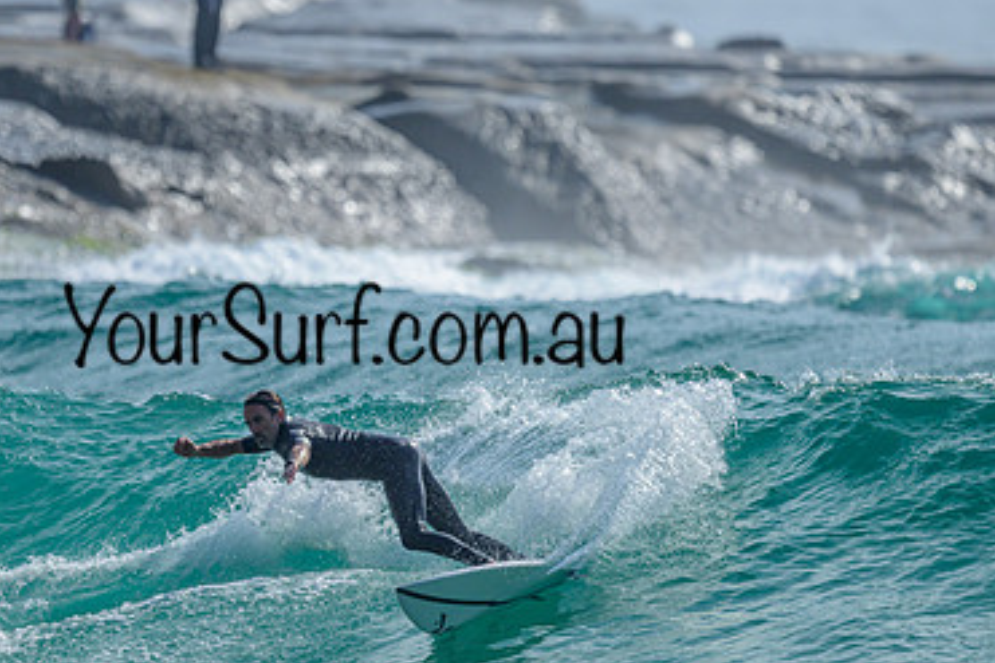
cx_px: 341
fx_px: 34559
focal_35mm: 1251
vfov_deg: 1.1
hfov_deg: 1.6
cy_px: 302
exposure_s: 1/2000
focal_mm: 800
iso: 180
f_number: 6.3
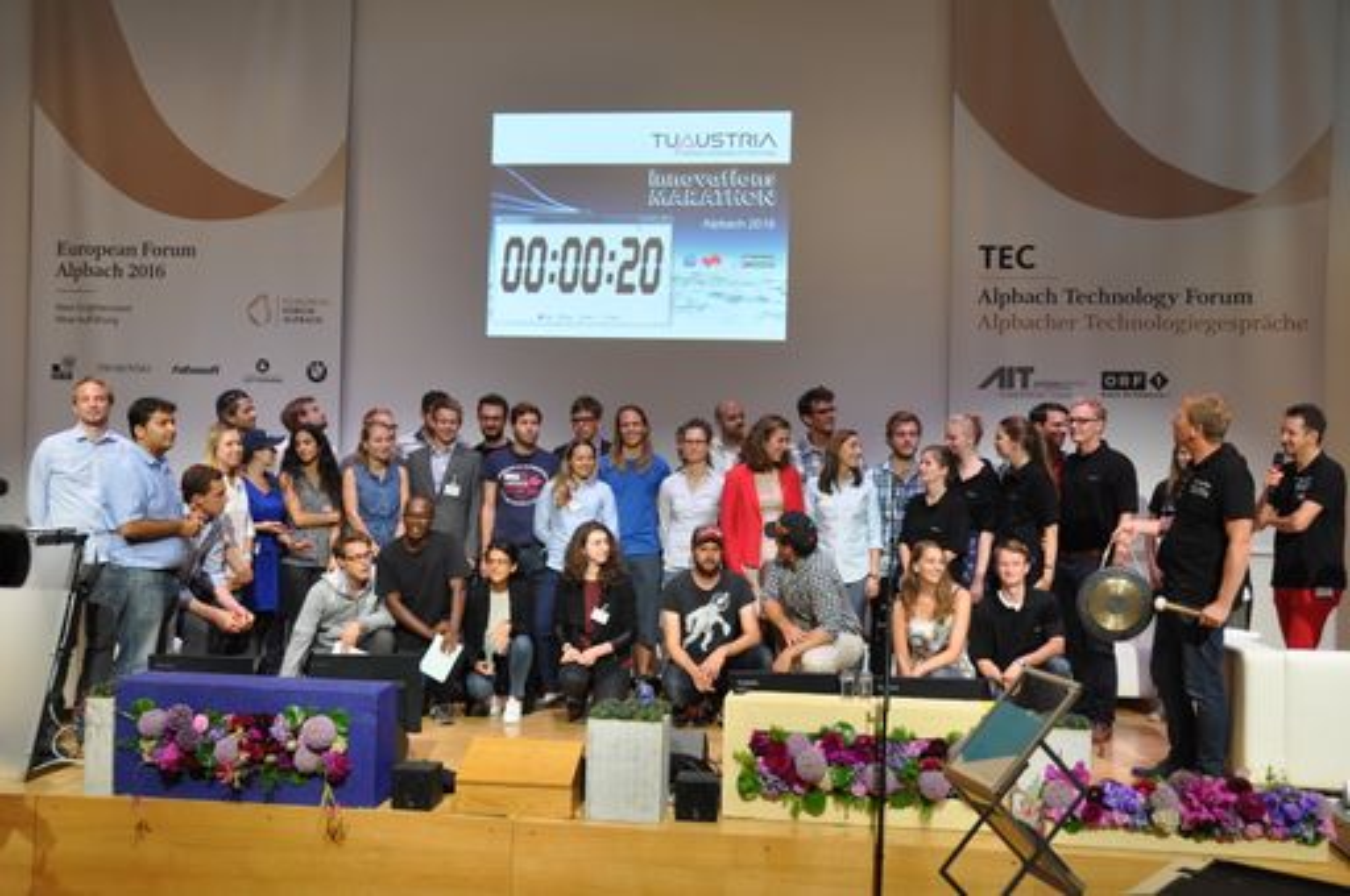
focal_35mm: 36
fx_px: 1348
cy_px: 448
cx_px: 675
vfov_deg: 36.8
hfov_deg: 53.2
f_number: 3.8
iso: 400
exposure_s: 1/40
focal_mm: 24
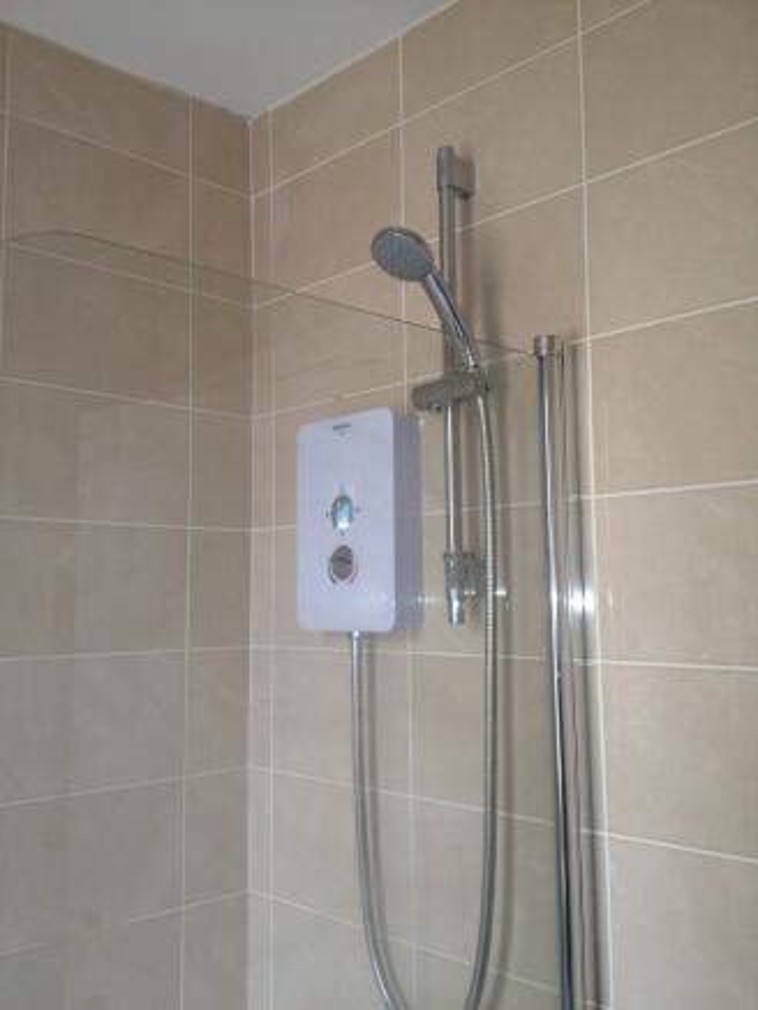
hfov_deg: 40.7
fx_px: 1021
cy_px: 505
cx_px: 379
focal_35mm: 35
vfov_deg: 52.6
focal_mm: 4.28
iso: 50
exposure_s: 1/21
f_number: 2.4
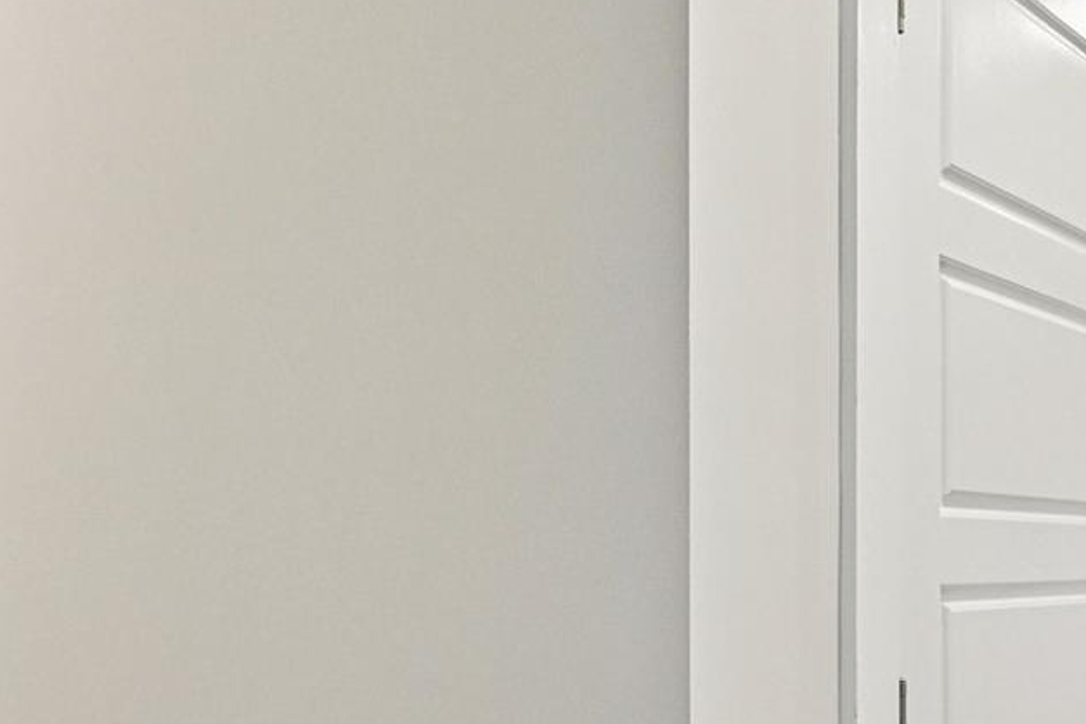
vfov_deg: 27.2
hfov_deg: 39.8
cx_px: 743
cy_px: 524
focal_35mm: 49
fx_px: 1478
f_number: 8
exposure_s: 1/15
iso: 360
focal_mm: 15
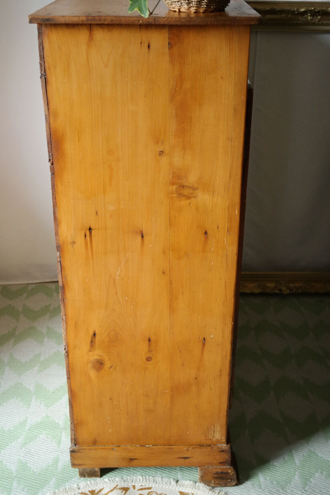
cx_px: 165
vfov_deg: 45.4
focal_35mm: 43
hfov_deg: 31.2
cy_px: 248
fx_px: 591
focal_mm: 28
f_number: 6.3
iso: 1600
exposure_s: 1/30
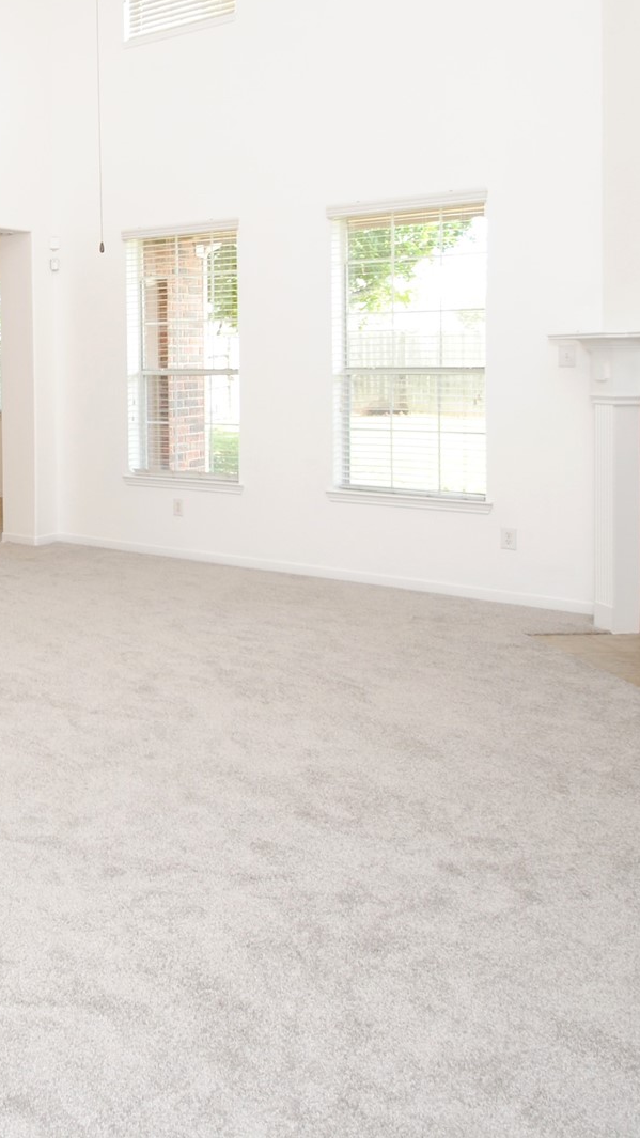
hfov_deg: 32.8
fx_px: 965
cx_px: -38
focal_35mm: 32
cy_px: 367
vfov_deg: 59.4
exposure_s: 1/60
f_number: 4
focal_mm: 10
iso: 200
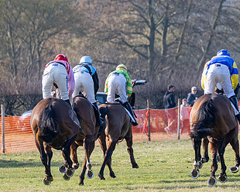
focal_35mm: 726
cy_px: 137
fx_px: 5157
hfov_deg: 2.7
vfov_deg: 2.1
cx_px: 291
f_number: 4
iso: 200
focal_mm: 200
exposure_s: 1/1250
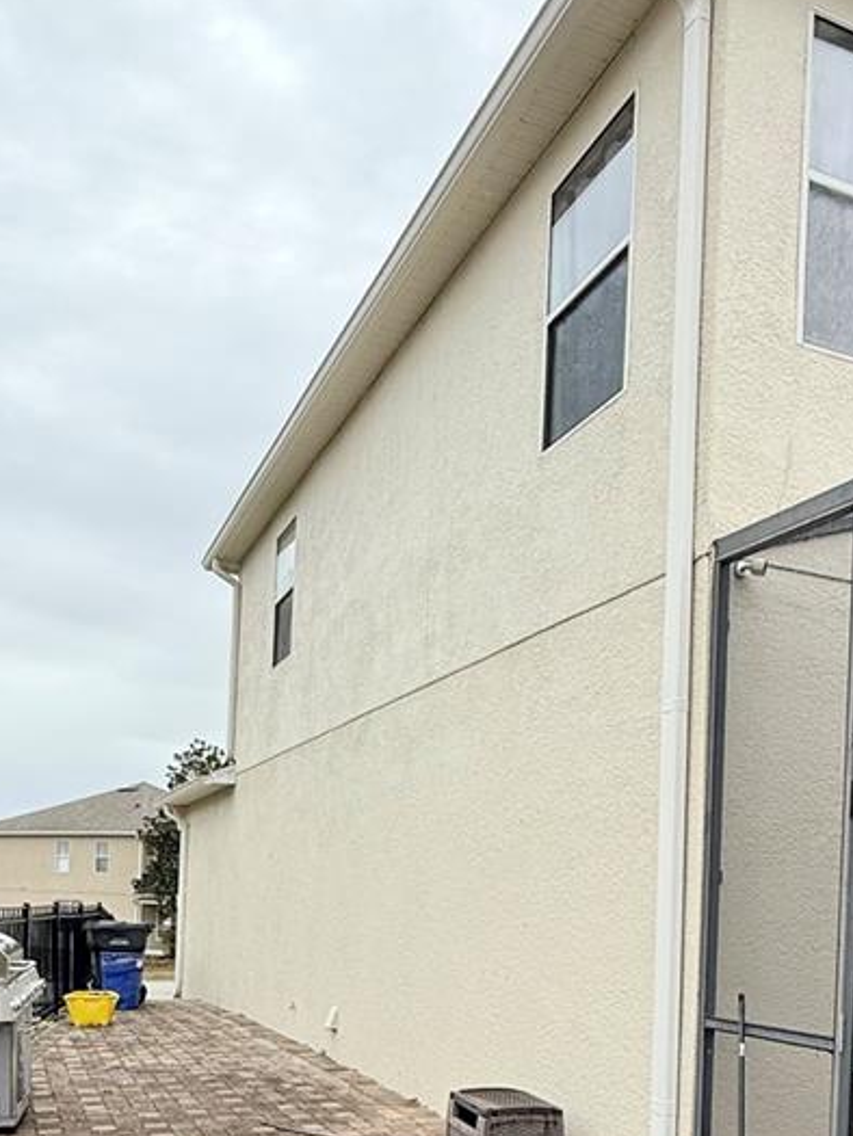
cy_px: 902
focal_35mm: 32
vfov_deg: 53.2
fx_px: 1051
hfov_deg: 44.2
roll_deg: -2.7
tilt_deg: +0.7
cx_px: 420
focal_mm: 2.22
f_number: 2.2
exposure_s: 1/531
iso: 50
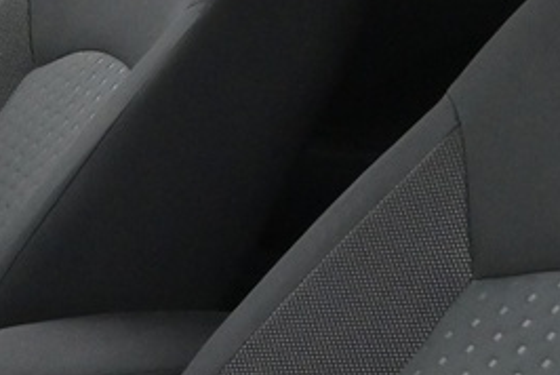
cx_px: -219
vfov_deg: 9.3
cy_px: 411
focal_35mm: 146
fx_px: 2274
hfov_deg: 13.4
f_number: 3.5
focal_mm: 16
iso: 2500
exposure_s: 1/40
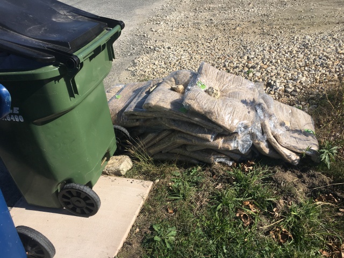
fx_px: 288
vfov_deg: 48.2
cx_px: 172
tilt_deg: -35.4
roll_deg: +6.1
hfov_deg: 61.7
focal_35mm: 29
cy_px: 129
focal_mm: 4.15
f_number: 2.2
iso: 25
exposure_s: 1/2331
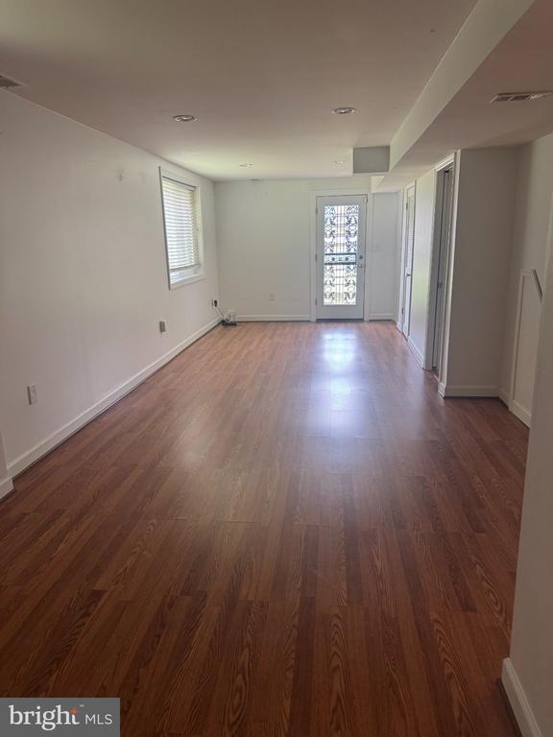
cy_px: 368
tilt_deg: -14.6
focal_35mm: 24
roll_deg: +2.1
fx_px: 511
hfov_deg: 56.8
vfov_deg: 71.6
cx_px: 276
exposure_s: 1/60
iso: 160
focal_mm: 6.76
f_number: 1.78
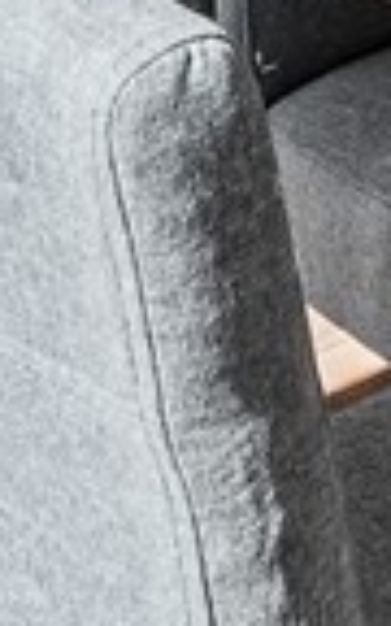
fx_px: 3069
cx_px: 602
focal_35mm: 180
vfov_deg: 9.3
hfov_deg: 7.2
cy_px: -1224
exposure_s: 1/40
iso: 250
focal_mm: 10
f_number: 9
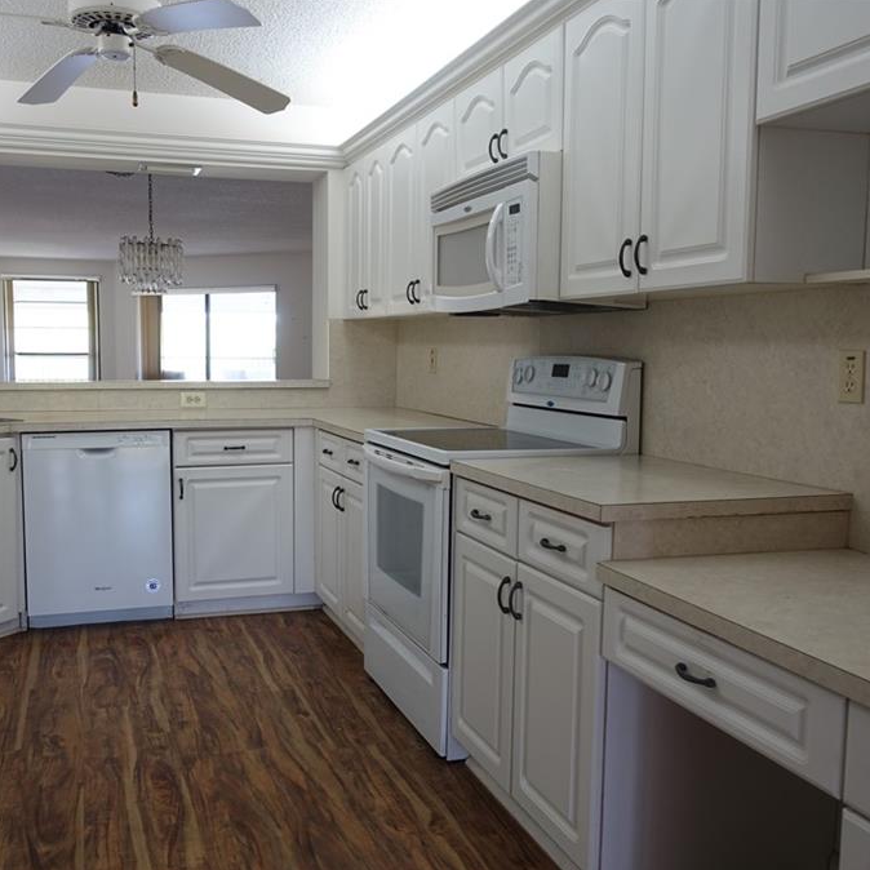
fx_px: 881
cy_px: 435
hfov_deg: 52.1
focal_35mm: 31
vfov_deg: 52.5
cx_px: 343
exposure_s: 1/30
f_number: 2.5
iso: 125
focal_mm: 8.8
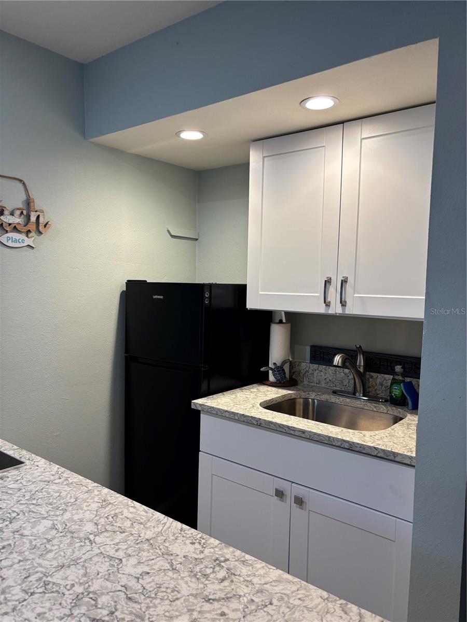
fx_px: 468
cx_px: 234
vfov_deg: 67.3
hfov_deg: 53.1
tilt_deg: -3.9
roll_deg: -0.6
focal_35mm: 26
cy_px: 311
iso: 125
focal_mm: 5.96
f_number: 1.6
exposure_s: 1/120
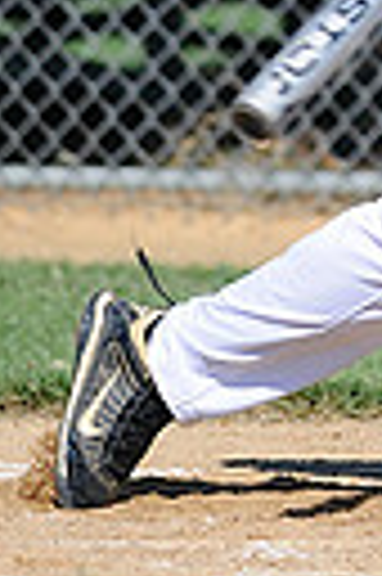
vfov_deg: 1.3
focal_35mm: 1582
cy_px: -288
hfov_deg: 0.9
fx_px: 25247
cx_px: 519
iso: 200
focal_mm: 300
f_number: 4
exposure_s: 1/2000
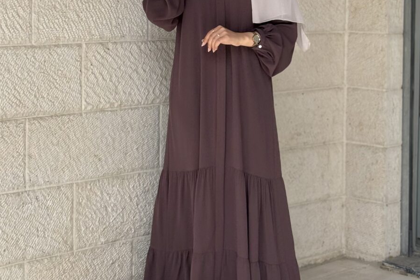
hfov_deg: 30.1
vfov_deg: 20.3
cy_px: 104
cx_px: 210
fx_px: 782
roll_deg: -1.1
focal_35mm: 67
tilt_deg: -3.4
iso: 100
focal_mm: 6.76
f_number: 1.78
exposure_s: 1/2577
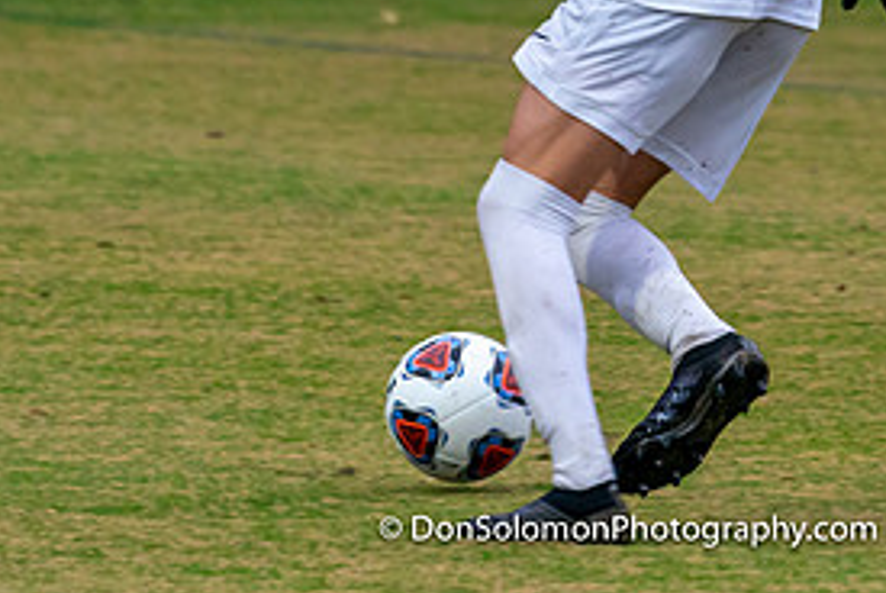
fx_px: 16285
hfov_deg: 3.1
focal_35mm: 661
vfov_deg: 2.1
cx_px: 923
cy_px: -150
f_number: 5.6
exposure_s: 1/1000
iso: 3200
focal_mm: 247
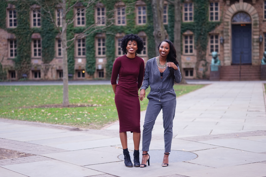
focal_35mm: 85
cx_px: 133
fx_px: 628
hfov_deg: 23.9
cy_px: 88
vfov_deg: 16.1
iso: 800
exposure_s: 1/100
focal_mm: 85
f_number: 2.8
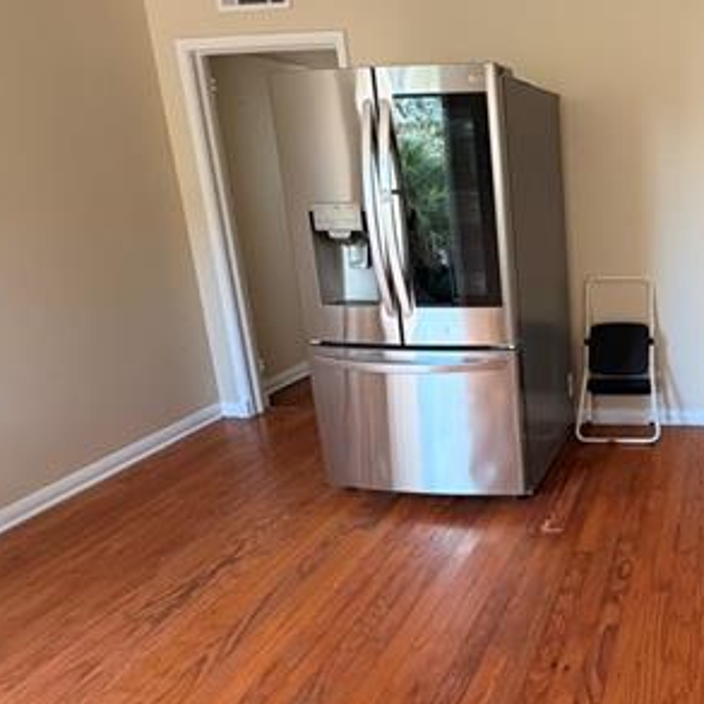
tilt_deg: -11.8
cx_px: 661
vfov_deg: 58.7
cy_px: 288
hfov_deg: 50.7
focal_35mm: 27
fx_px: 621
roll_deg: +1.3
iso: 320
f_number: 2.2
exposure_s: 1/121
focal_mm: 2.22
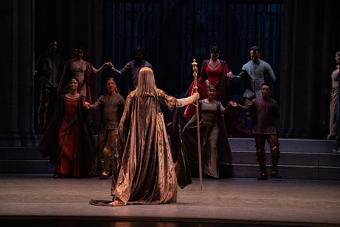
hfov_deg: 11.4
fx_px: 1710
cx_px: 170
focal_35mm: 181
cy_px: 114
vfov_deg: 7.6
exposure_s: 1/320
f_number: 9
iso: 20000
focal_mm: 181
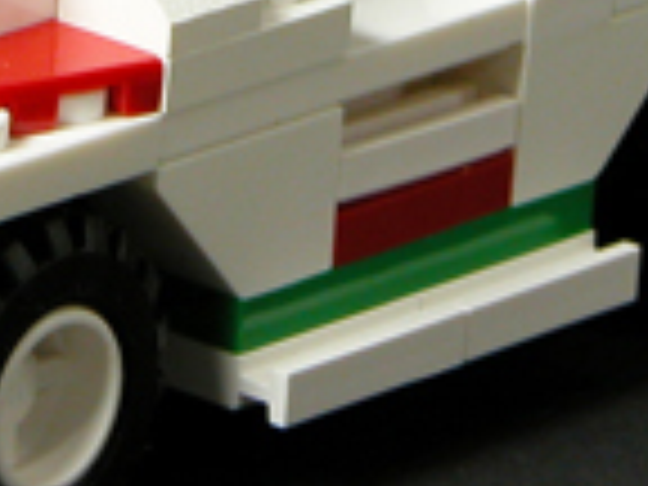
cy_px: -234
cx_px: 72
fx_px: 10427
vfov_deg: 2.7
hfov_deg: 3.6
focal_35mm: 557
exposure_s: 1/8
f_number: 6
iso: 100
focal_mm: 31.9
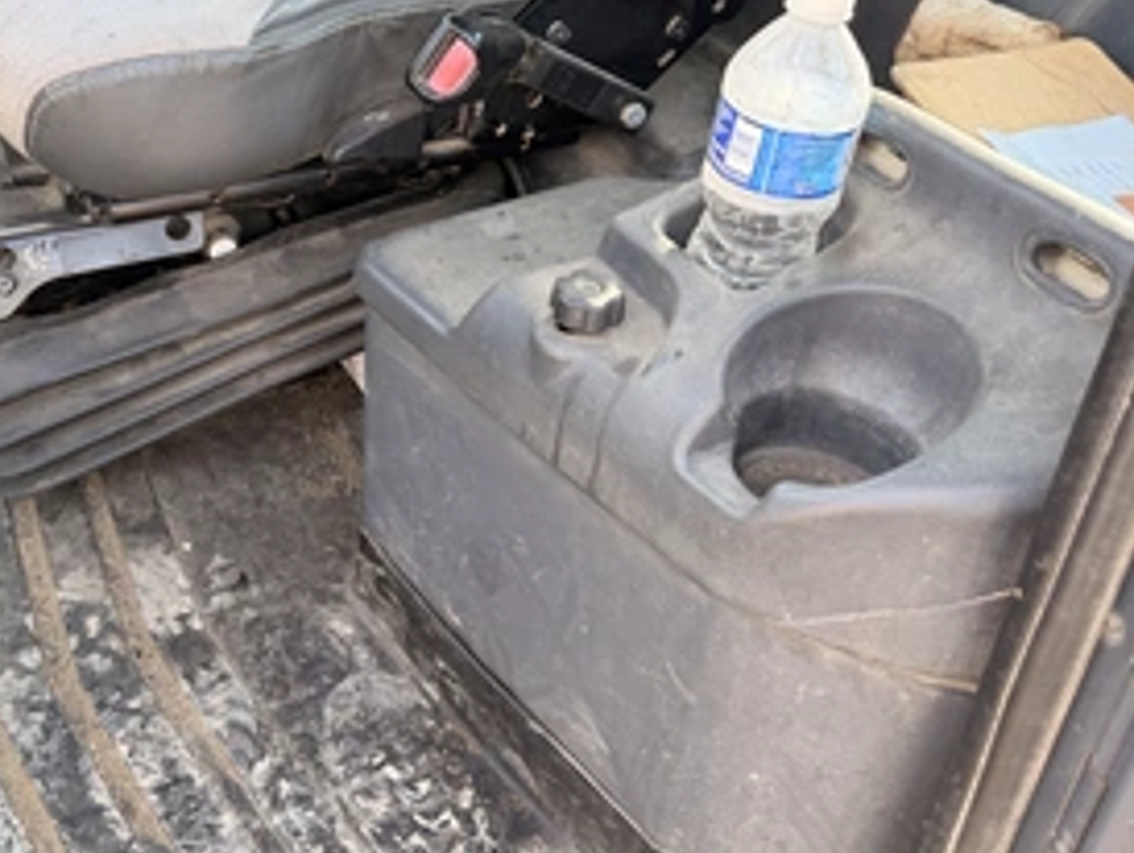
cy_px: 248
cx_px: 348
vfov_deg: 40.0
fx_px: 1148
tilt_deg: -31.1
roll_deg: -0.4
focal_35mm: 35
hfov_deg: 51.3
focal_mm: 6.76
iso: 100
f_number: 1.78
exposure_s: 1/315
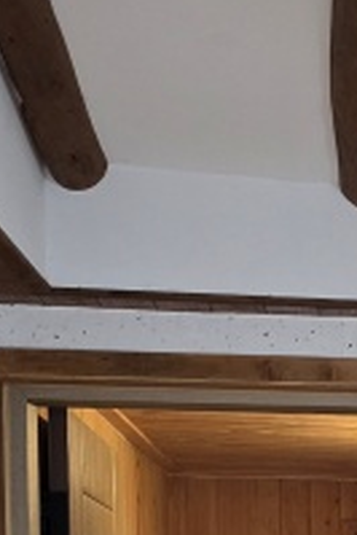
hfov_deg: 11.6
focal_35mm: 108
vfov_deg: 17.7
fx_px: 1604
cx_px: 682
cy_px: 698
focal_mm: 6.3
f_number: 1.7
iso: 200
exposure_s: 1/120
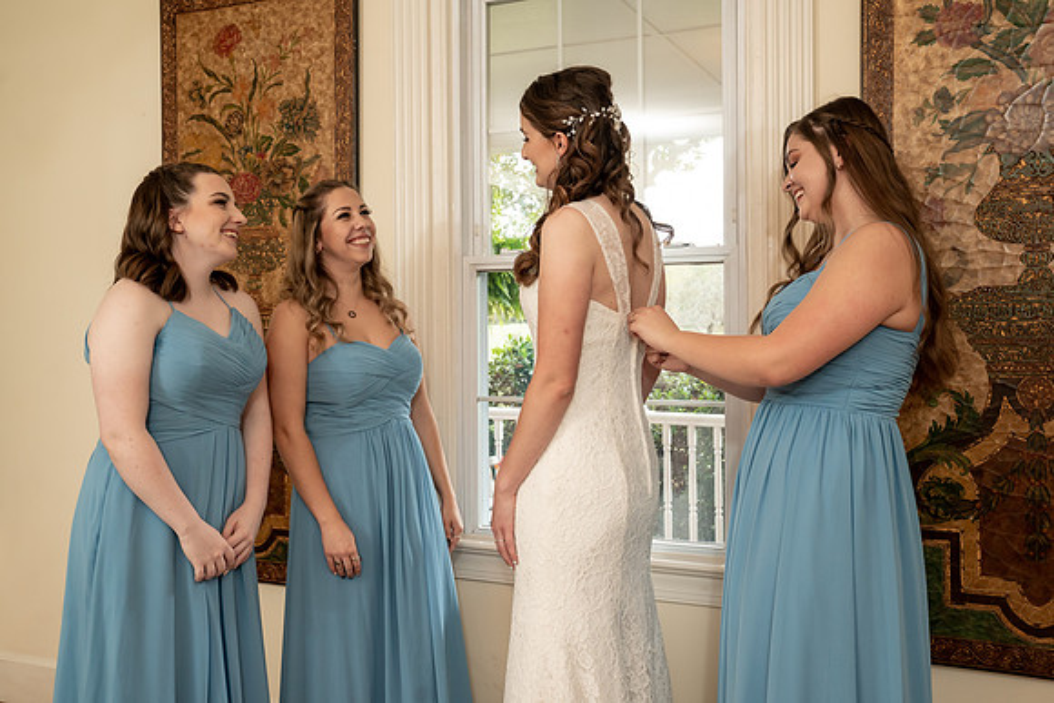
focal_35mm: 35
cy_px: 347
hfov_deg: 54.6
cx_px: 520
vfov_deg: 38.0
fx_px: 1021
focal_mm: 33
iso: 2000
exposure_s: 1/250
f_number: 5.6
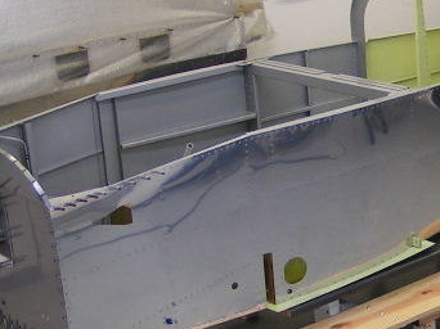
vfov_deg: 16.6
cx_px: 431
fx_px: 1130
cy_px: 155
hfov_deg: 21.3
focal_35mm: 89
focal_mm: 5.8
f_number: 2.8
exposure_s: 1/40
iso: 80
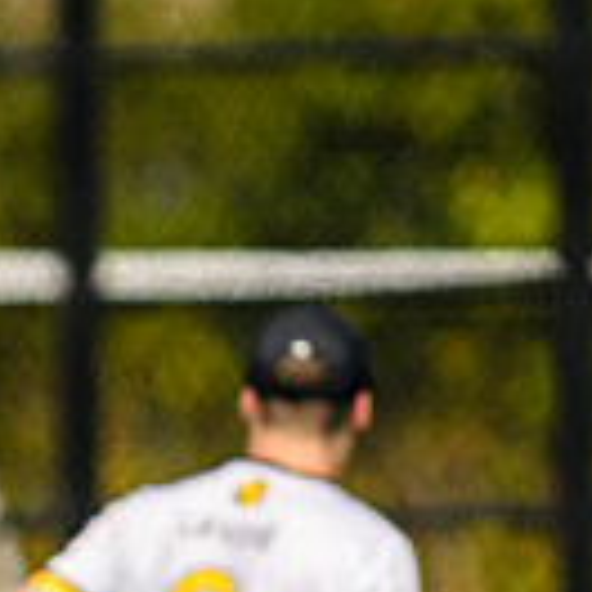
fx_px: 26333
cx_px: -533
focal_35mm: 1361
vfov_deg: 1.3
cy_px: 455
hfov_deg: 1.3
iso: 100
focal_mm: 200
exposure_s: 1/1000
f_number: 3.2
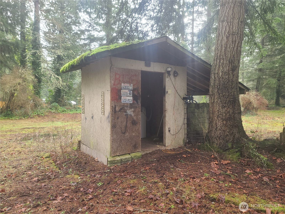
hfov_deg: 69.4
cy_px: 107
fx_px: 206
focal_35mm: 25
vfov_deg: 54.9
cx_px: 142
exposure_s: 1/120
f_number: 1.8
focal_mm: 7
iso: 64
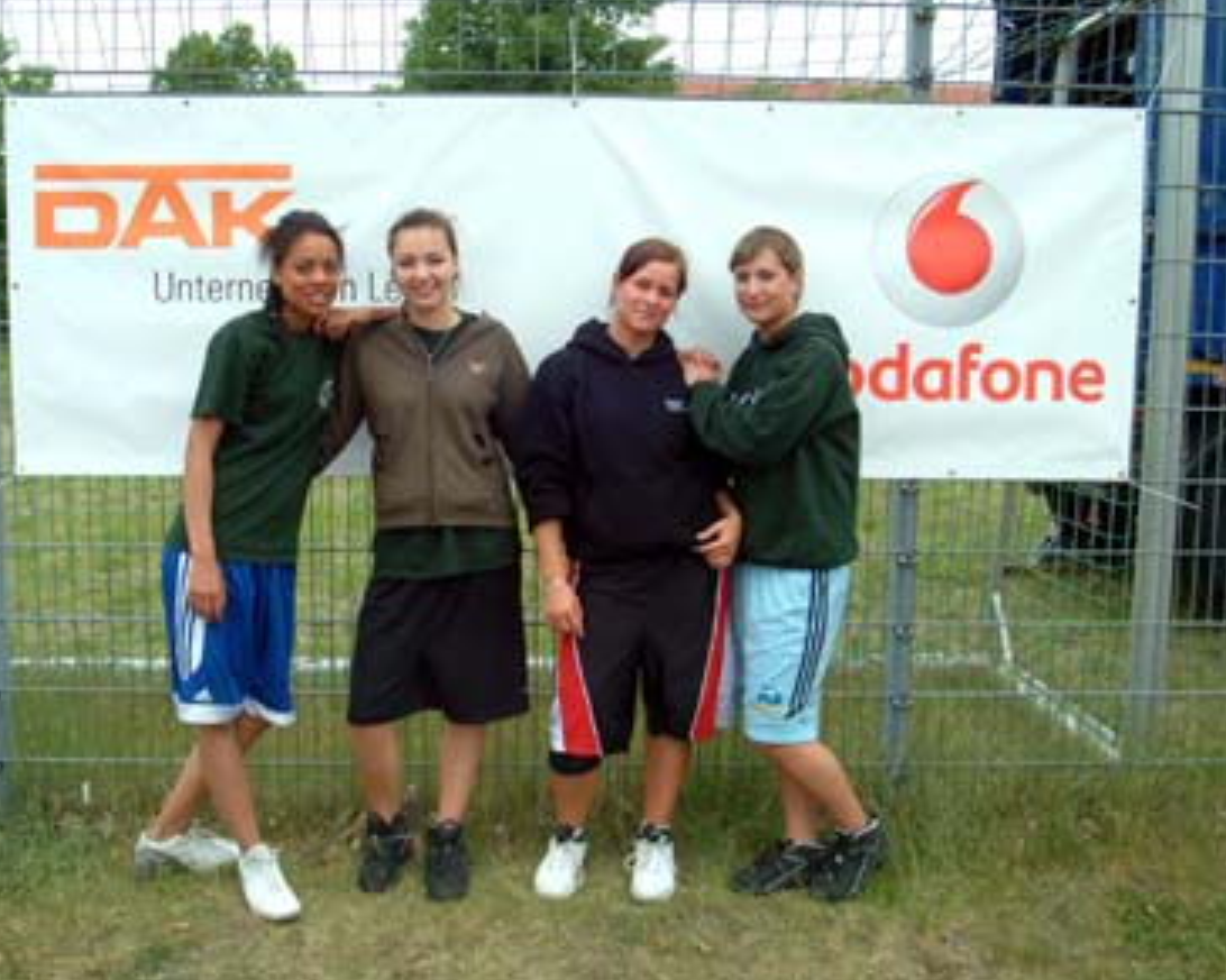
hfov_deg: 49.5
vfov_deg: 40.5
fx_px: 1327
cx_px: 542
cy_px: 482
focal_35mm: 37
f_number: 8
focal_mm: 21
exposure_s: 1/250
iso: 400
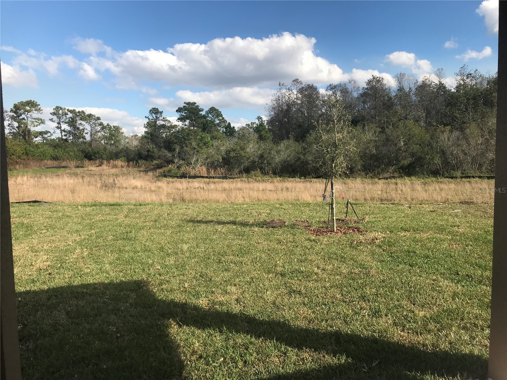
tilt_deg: -5.0
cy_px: 190
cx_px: 254
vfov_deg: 49.7
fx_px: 410
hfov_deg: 63.4
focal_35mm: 28
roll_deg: +0.0
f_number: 1.8
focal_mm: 3.99
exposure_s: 1/2128
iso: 20
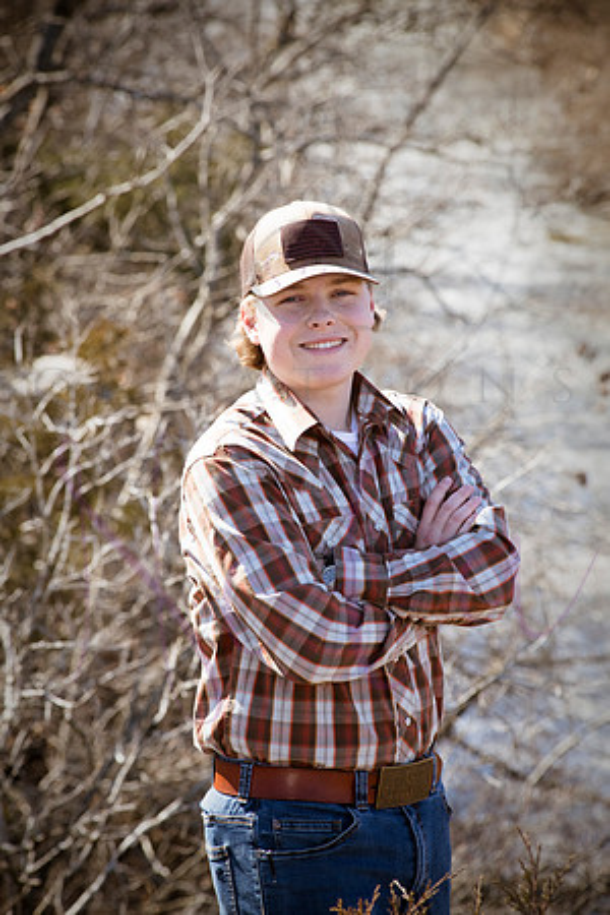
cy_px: 458
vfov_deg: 12.1
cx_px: 305
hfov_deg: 8.1
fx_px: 4320
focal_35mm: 170
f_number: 10
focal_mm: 170
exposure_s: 1/320
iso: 800
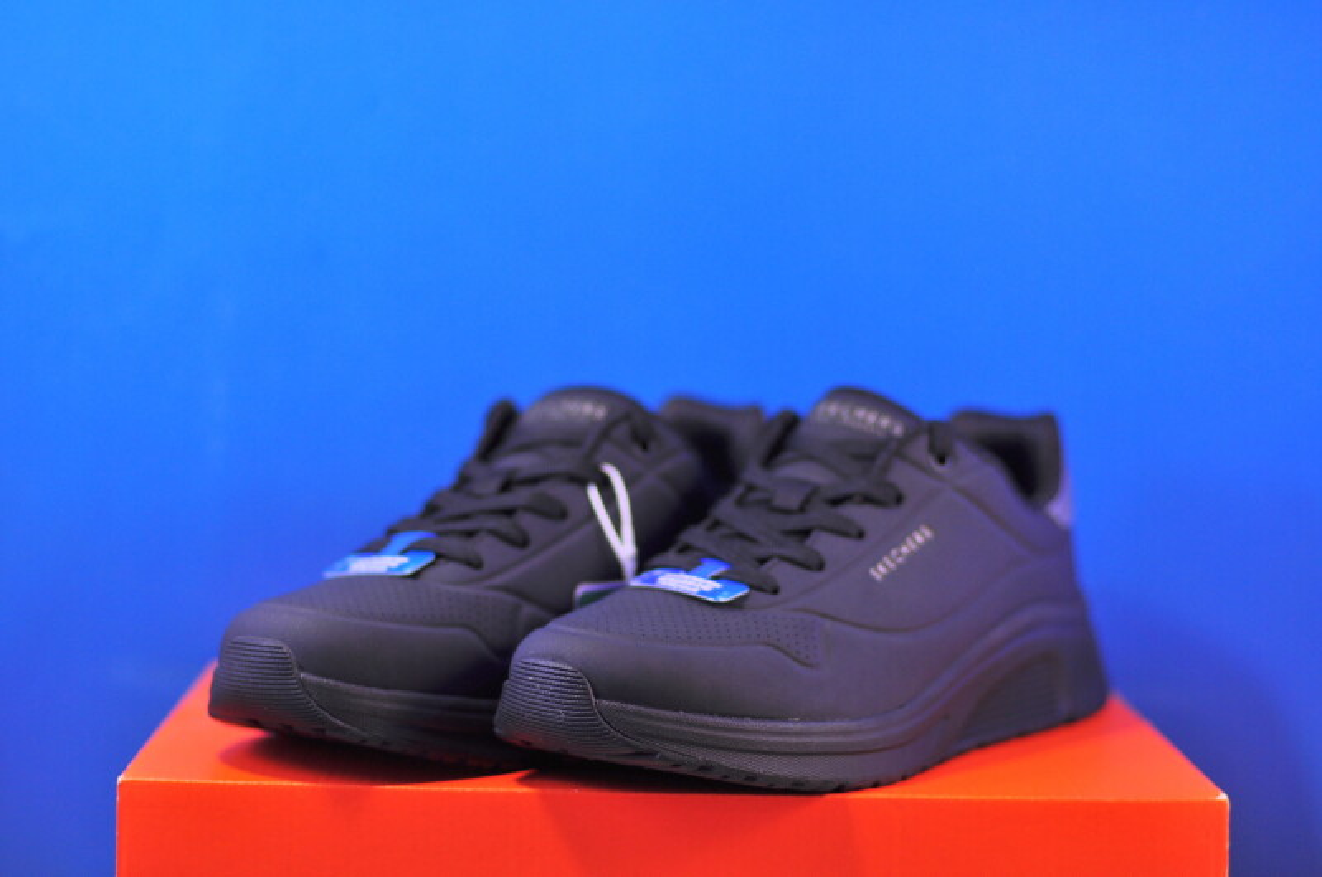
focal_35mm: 75
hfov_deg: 27.0
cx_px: 661
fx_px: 2750
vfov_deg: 18.1
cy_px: 438
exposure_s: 1/320
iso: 250
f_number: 2
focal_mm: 50
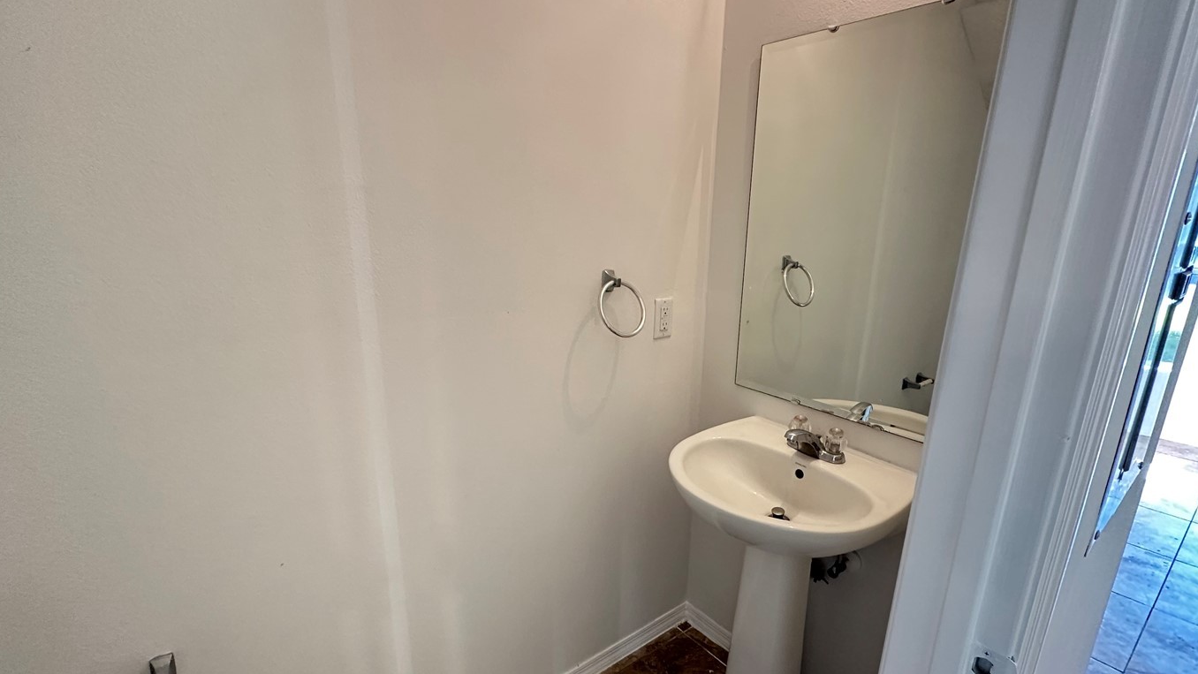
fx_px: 572
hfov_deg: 92.7
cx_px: 601
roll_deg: -0.9
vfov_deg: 60.9
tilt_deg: -16.2
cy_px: 371
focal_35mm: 18
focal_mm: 2.22
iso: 320
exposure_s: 1/60
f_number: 2.2
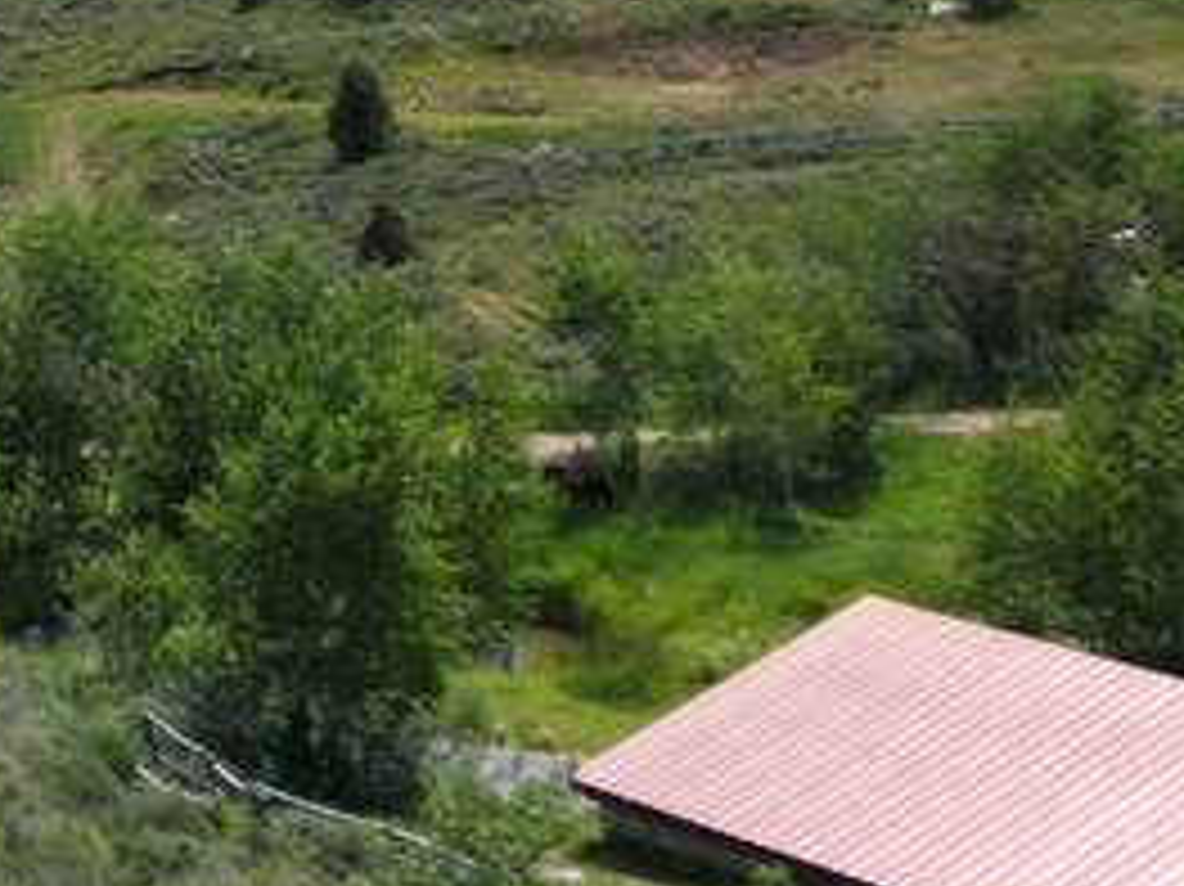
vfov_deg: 12.1
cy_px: -427
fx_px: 4000
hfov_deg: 16.3
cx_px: -140
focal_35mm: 117
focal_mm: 6.72
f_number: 1.7
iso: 120
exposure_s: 1/4000
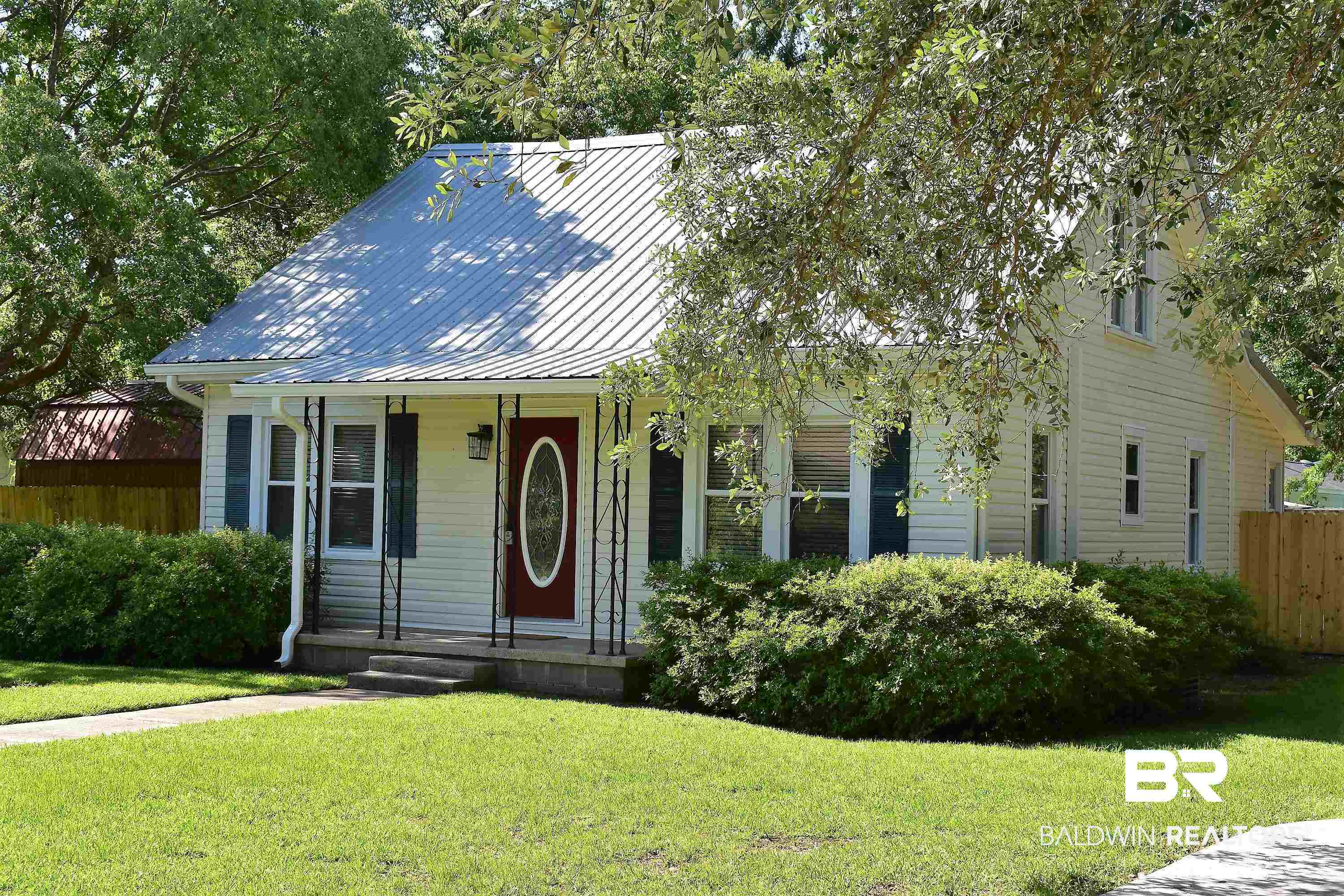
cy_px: 448
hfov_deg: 38.9
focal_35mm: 51
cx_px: 672
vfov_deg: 26.5
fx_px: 1904
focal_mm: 34
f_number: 10
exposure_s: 1/320
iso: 400
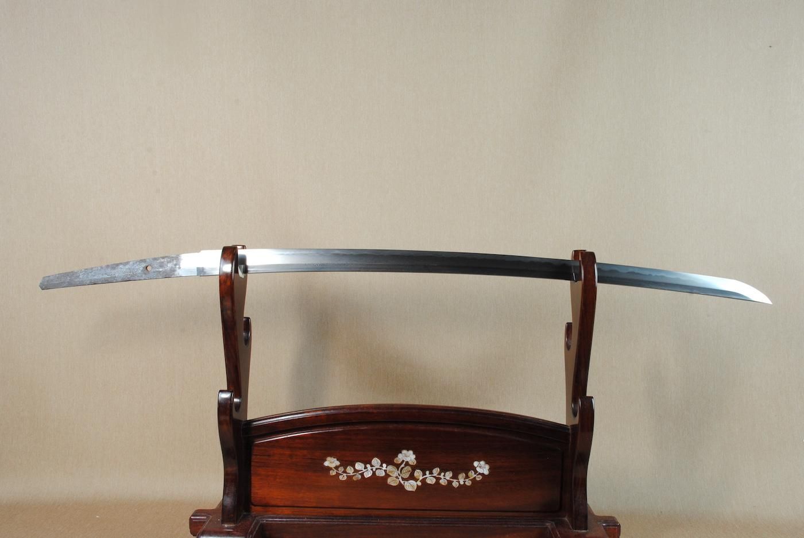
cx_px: 402
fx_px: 738
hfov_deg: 57.2
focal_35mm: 33
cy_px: 269
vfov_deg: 40.1
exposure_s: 1/2
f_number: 11
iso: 200
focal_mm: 22
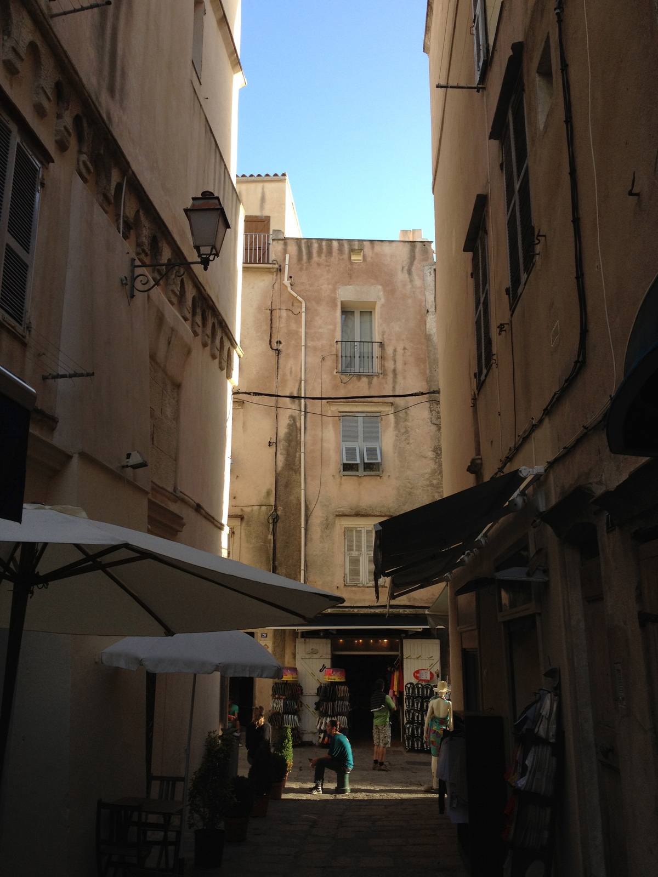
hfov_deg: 40.7
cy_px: 438
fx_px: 887
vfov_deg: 52.6
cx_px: 329
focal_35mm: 35
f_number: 2.4
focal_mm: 4.28
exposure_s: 1/354
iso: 64
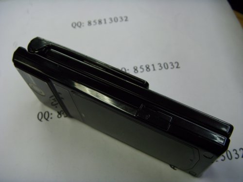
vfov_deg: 45.4
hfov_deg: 58.4
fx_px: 218
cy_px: 91
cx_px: 122
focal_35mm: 31
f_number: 3.5
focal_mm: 6.3
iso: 100
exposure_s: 1/30
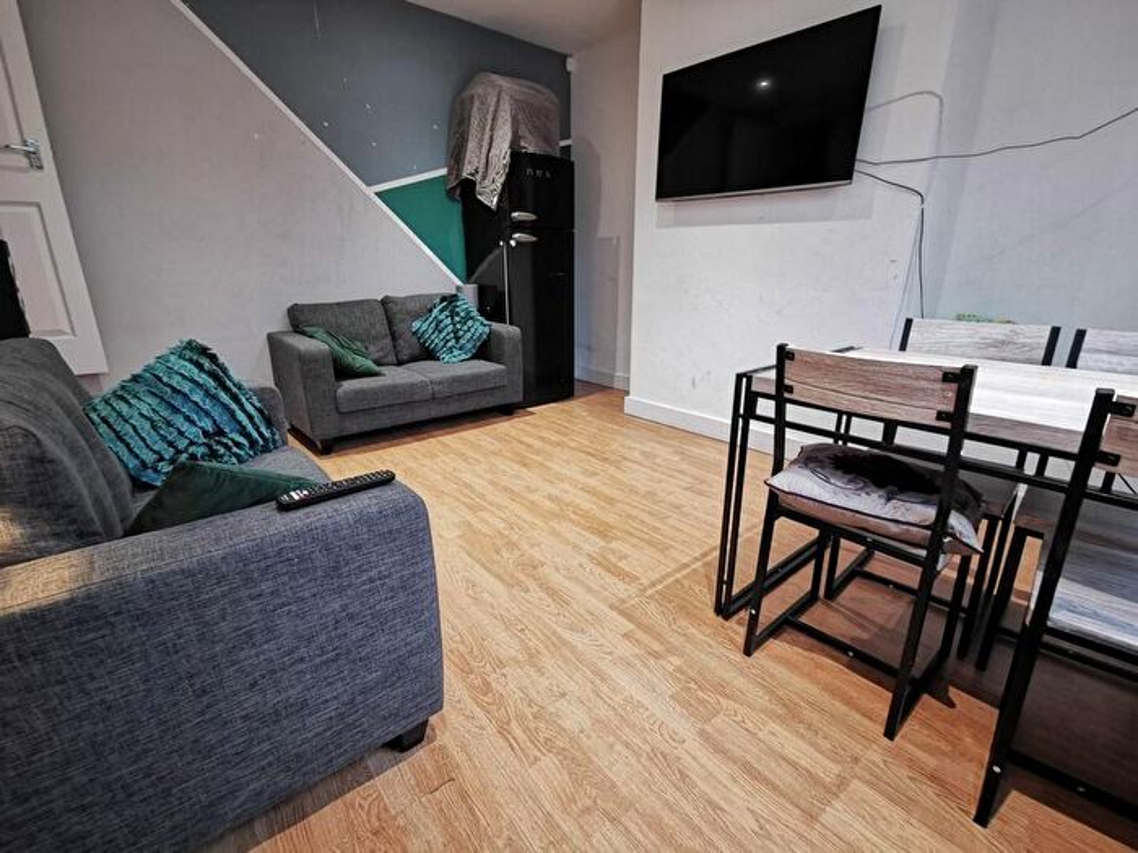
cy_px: 426
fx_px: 526
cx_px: 569
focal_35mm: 16
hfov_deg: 94.5
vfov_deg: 78.1
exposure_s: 6
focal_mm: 2.35
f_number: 2.2
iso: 250
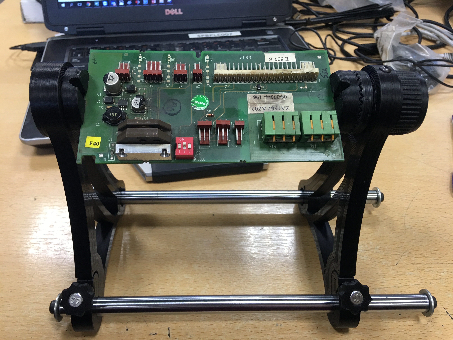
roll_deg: -2.1
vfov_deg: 48.2
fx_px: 380
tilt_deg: -40.1
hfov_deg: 61.7
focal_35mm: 29
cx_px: 226
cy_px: 170
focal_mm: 4.15
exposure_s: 1/17
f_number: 2.2
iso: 50
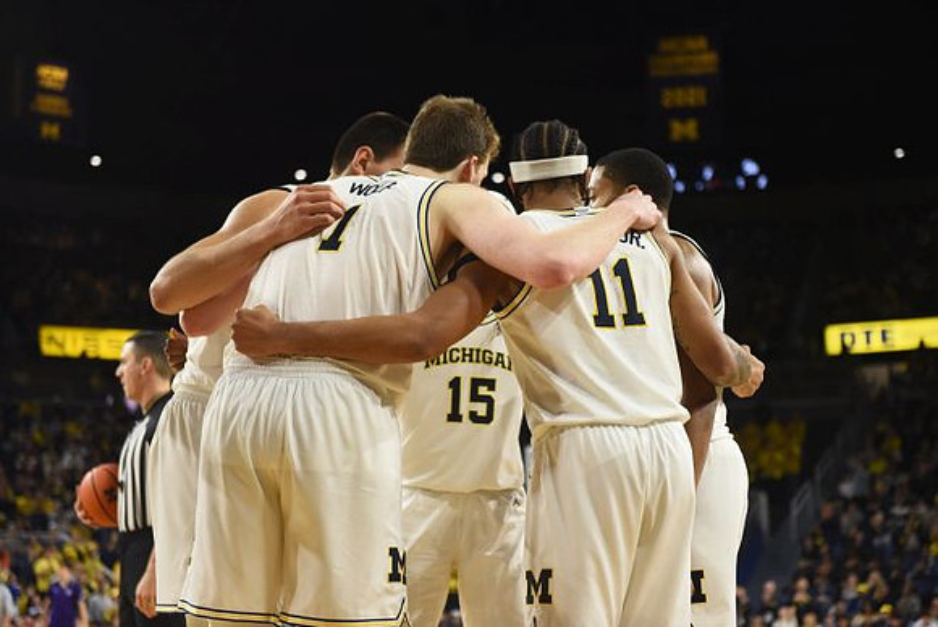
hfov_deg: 28.8
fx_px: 1826
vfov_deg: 19.5
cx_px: 469
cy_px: 314
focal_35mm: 70
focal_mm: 70
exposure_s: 1/1000
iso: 2000
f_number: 2.8
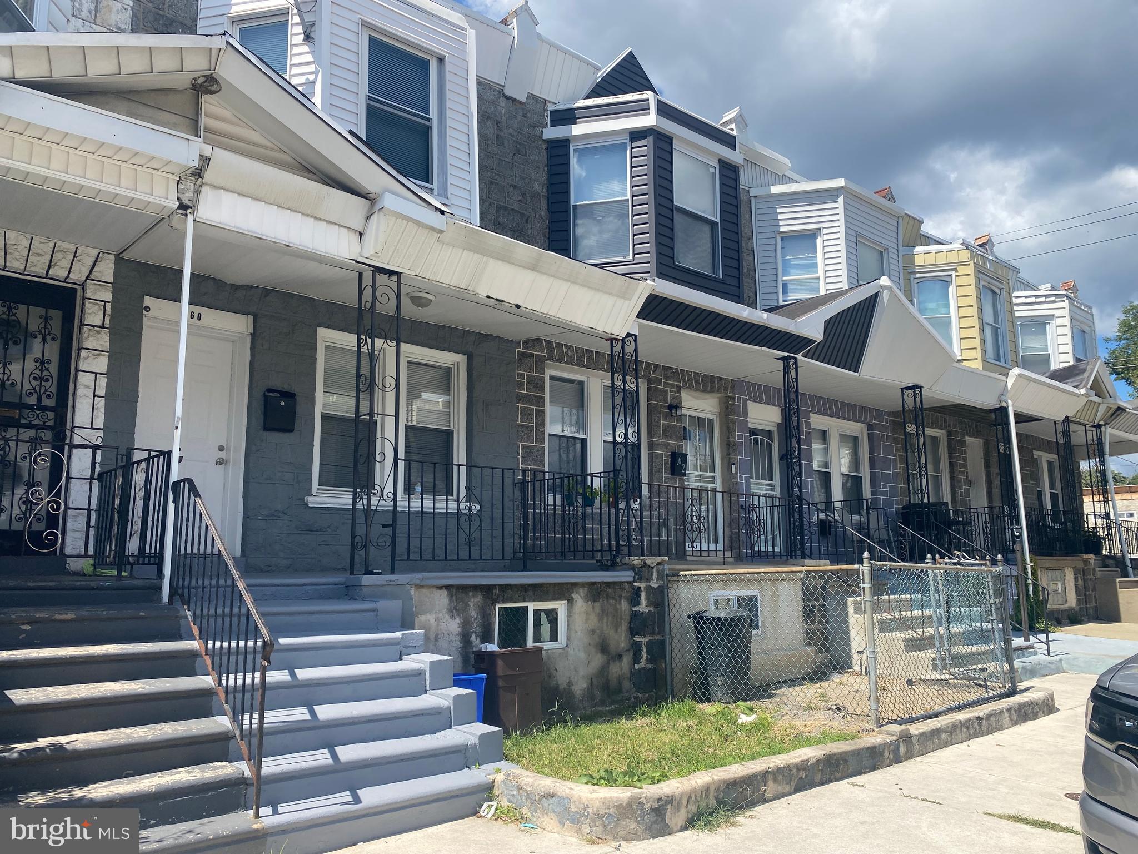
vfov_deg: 53.1
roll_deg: -0.9
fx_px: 855
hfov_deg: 67.3
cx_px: 569
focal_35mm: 26
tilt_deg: +9.0
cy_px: 427
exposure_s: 1/2141
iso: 32
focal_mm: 4.25
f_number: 1.8
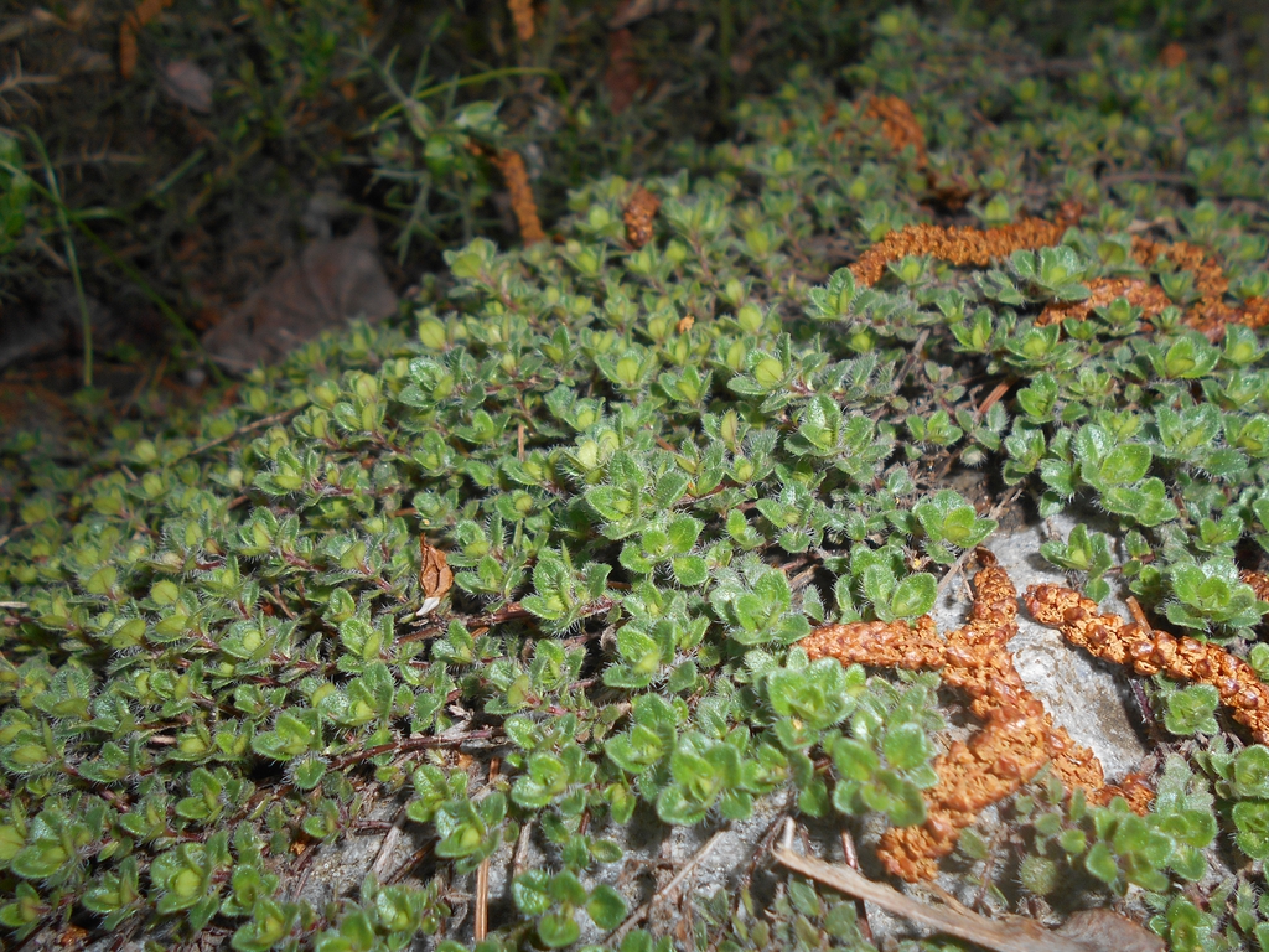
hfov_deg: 60.0
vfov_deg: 46.8
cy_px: 476
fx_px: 1100
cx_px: 634
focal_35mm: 30
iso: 80
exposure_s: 1/160
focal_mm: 5.1
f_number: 8.5
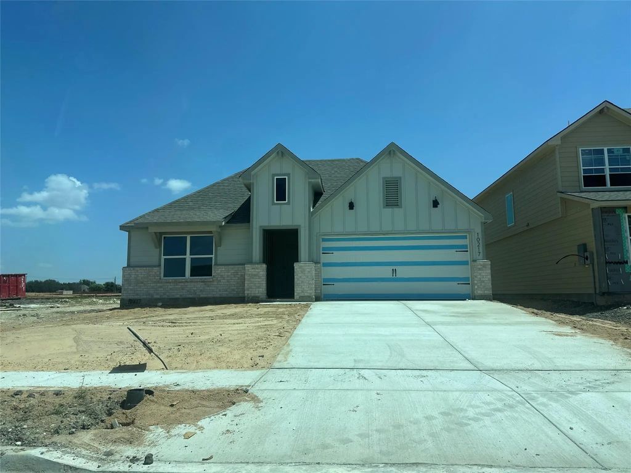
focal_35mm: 24
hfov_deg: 71.6
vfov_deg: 56.8
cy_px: 236
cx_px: 316
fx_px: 437
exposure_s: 1/2732
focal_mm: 6.86
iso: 80
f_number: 1.78
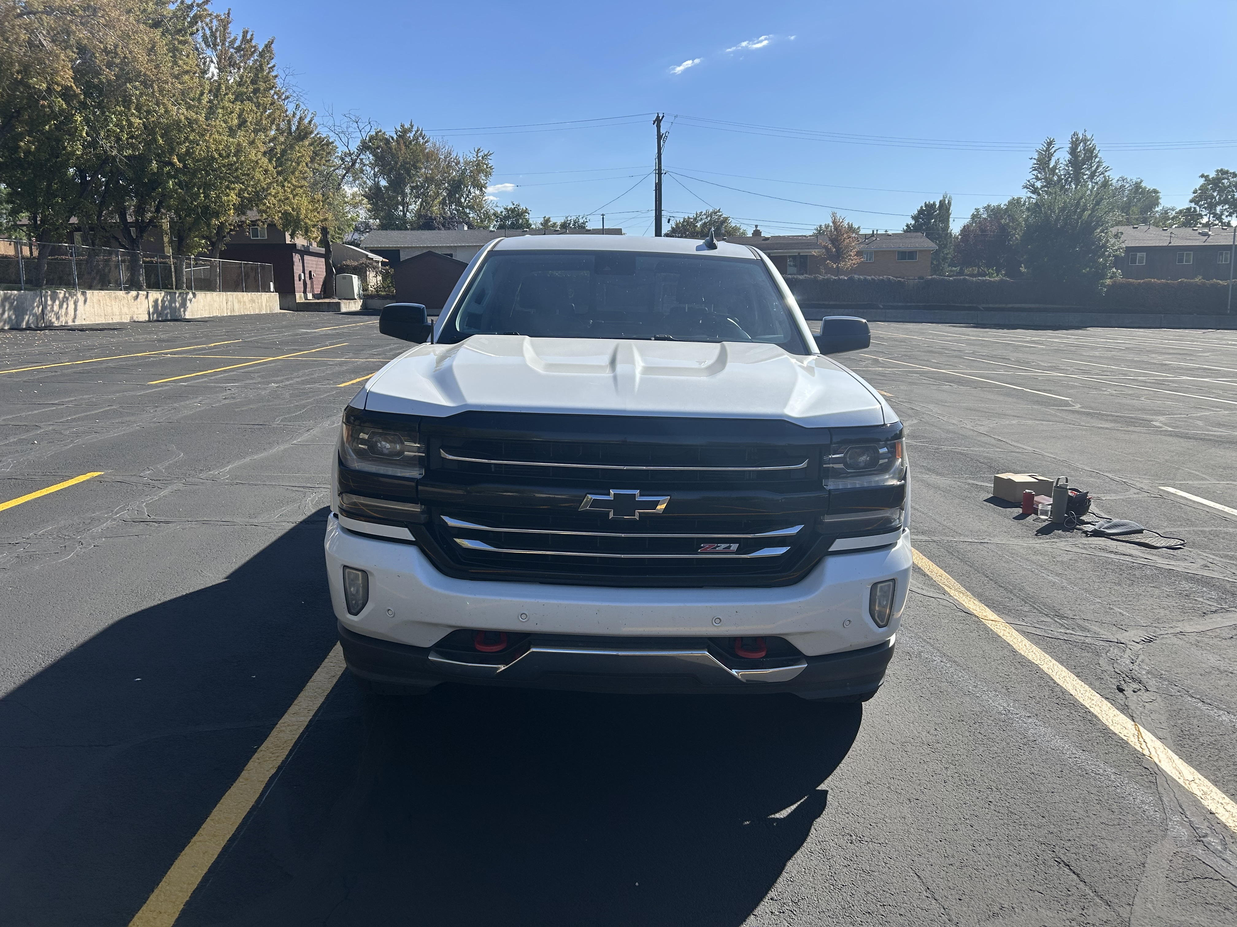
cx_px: 618
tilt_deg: -9.3
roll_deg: +1.1
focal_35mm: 26
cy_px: 464
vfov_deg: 53.1
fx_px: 929
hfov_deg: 67.3
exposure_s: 1/4274
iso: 50
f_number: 1.5
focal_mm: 5.7
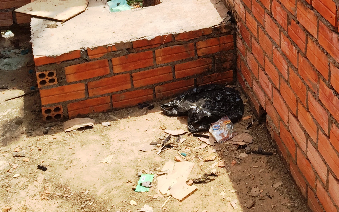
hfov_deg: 29.4
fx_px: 610
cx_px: 324
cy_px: -29
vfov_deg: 18.8
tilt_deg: -20.9
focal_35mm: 66
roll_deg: -2.2
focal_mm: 4.15
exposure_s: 1/1412
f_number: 2.2
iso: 32
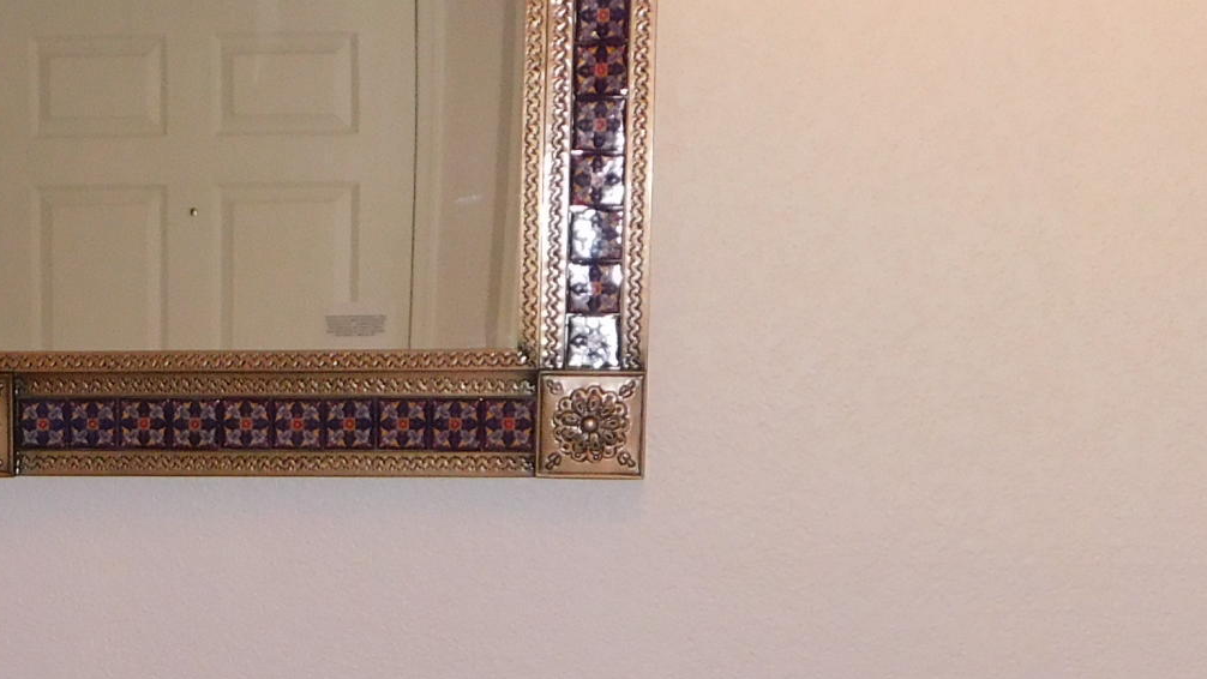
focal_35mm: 117
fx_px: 3745
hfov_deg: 17.5
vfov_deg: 10.1
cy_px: 947
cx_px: -228
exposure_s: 1/30
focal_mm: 6.3
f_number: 3.5
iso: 200
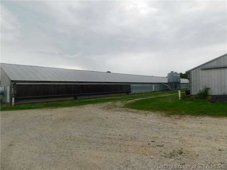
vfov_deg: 58.9
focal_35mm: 23
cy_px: 85
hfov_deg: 73.9
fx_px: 151
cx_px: 114
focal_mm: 4
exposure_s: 1/320
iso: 125
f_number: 3
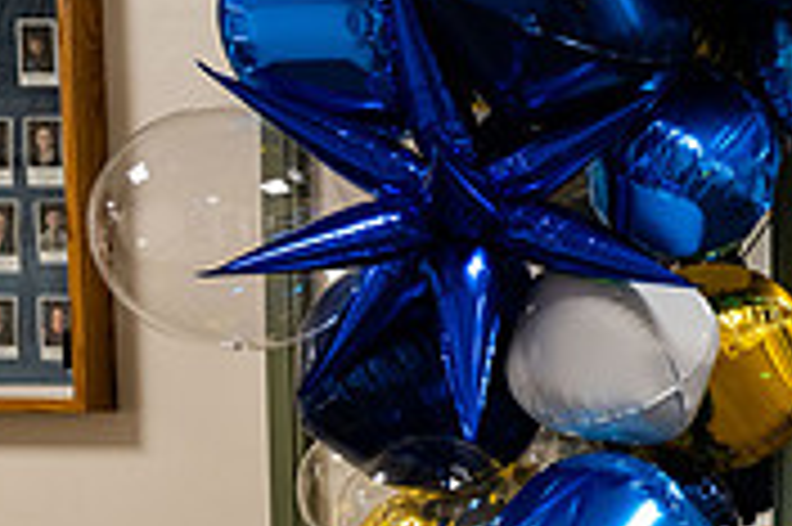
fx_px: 1231
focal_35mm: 56
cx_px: 1094
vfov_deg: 23.4
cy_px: 483
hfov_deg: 27.9
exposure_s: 1/200
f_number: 2.8
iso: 640
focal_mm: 17
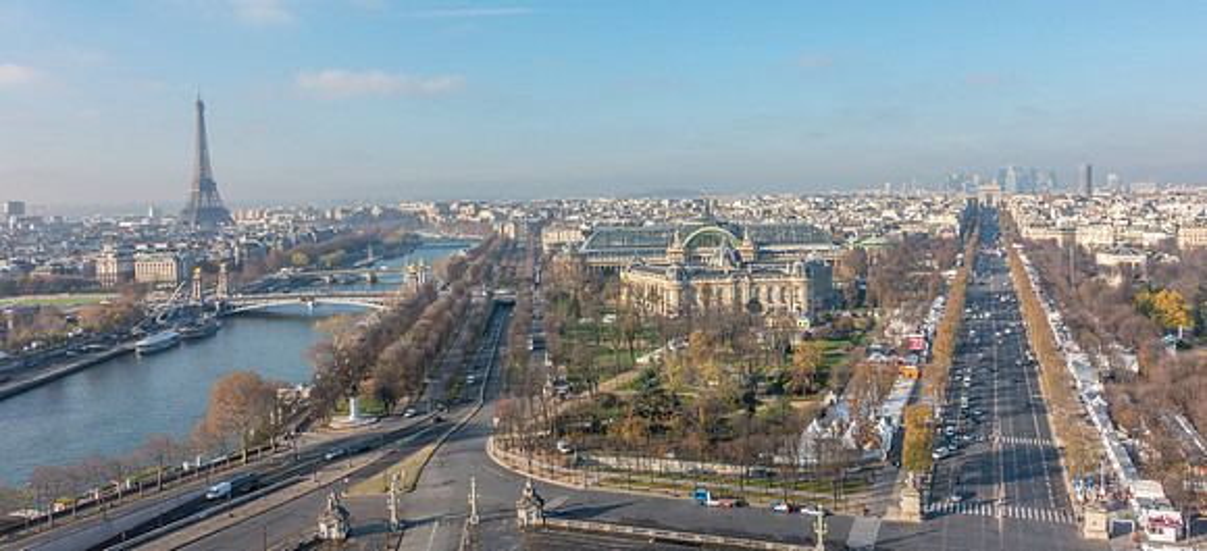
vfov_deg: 35.1
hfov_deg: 69.3
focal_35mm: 28
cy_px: 242
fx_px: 872
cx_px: 653
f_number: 8
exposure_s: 1/200
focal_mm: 8.8
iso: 125
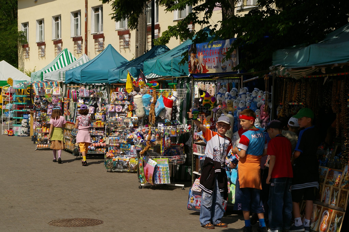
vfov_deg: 16.5
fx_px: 799
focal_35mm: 82
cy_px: 116
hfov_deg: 24.6
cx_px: 174
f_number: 9.5
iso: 200
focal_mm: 55
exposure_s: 1/250
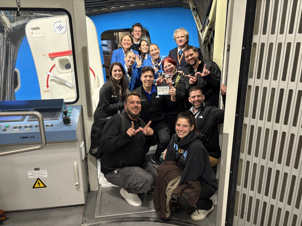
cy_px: 113
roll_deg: +1.6
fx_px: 227
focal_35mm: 26
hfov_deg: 67.3
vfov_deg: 53.1
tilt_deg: -18.2
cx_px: 151
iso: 160
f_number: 1.6
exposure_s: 1/50
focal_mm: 5.96
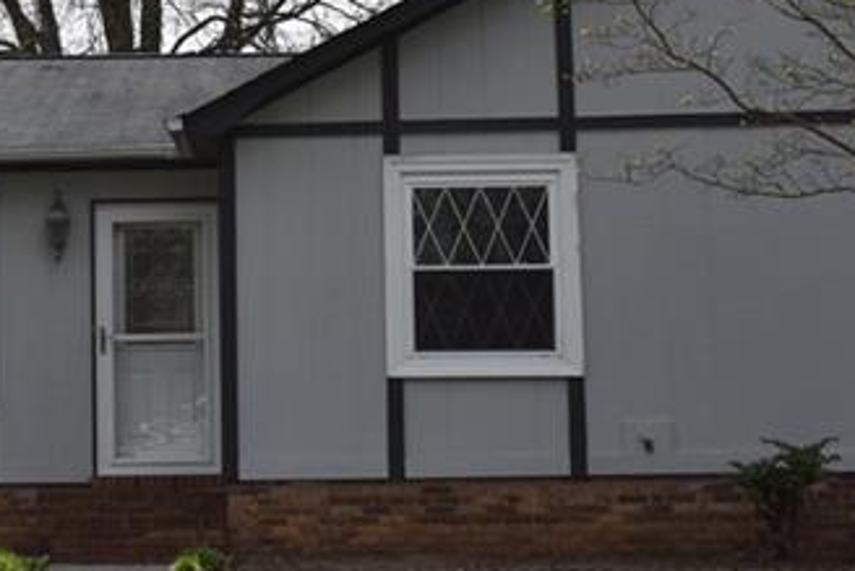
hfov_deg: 19.4
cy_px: 102
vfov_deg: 13.2
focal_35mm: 103
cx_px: 50
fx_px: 2447
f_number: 8
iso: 200
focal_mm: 22
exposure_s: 1/500
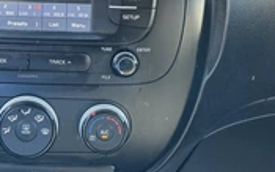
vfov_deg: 19.0
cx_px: 60
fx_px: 509
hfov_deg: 29.6
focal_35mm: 68
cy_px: 47
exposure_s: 1/70
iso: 64
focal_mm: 3
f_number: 1.8
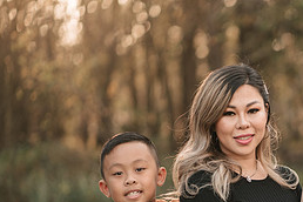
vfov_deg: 7.2
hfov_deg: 10.7
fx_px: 1607
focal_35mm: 191
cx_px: 319
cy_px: 190
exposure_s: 1/500
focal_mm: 85
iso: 160
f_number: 2
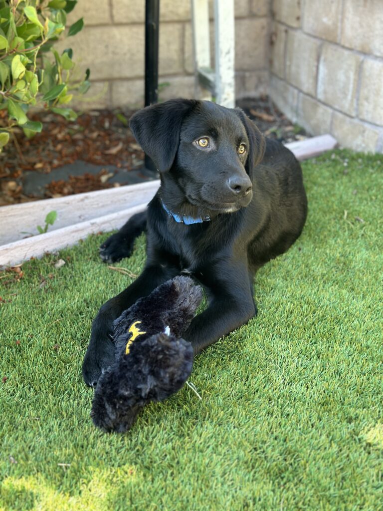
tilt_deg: -26.8
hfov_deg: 30.3
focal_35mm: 48
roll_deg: -1.0
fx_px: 708
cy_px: 256
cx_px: 192
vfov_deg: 39.7
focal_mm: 6.86
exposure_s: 1/172
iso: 125
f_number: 1.78
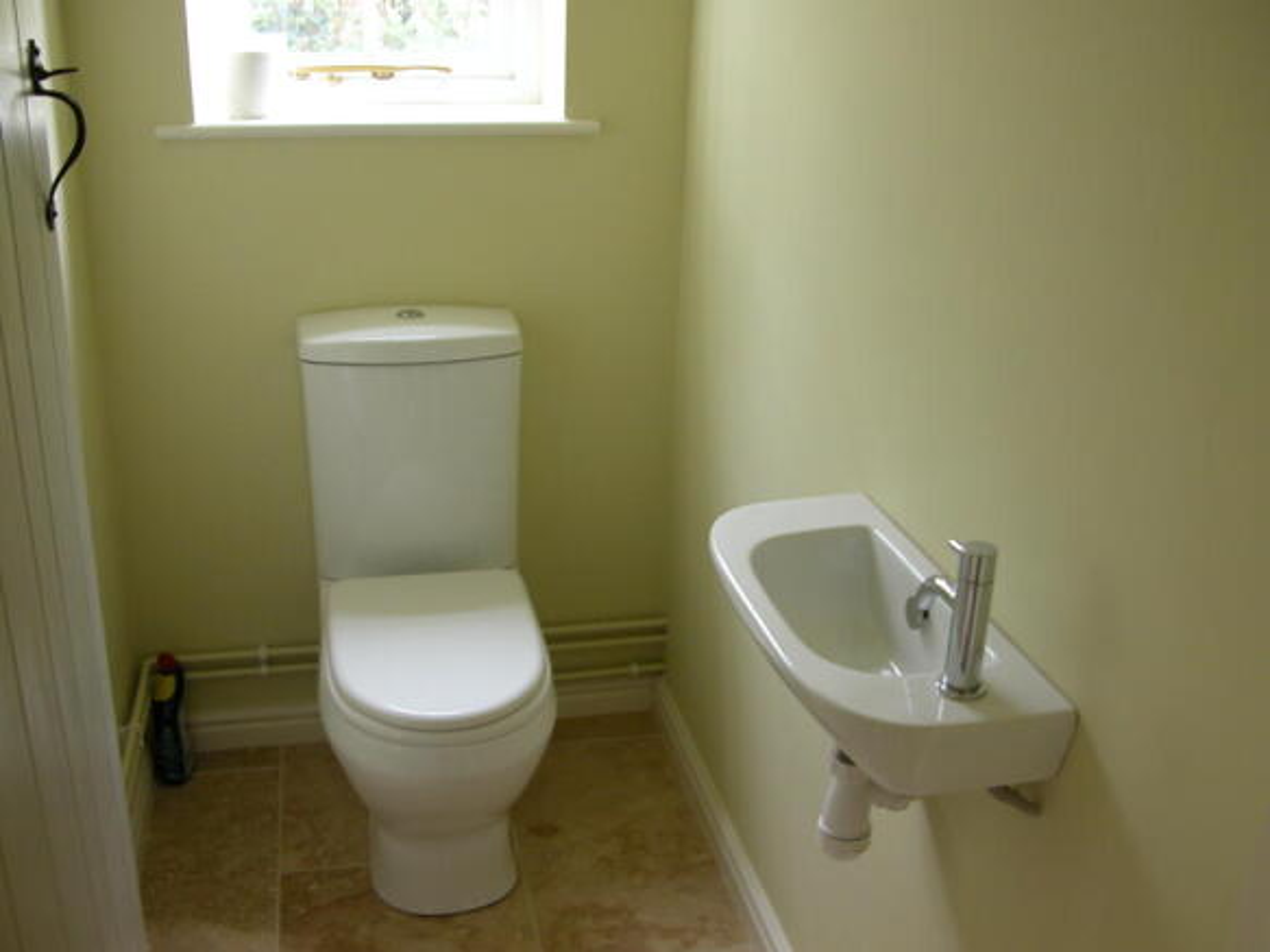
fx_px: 1284
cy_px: 476
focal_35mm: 35
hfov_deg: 52.6
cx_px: 635
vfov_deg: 40.7
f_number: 2.8
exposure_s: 1/4.8
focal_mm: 8.9
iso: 100
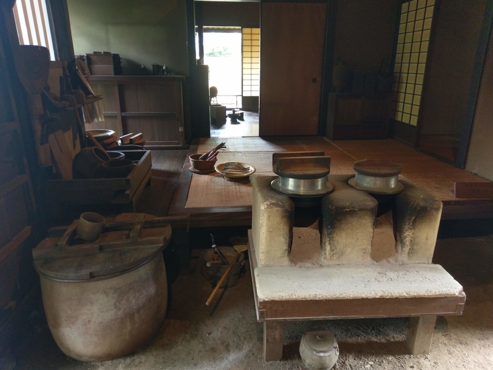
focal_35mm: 26
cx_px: 246
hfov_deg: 67.3
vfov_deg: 53.1
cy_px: 185
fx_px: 370
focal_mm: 4.58
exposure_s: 1/24
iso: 320
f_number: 1.8
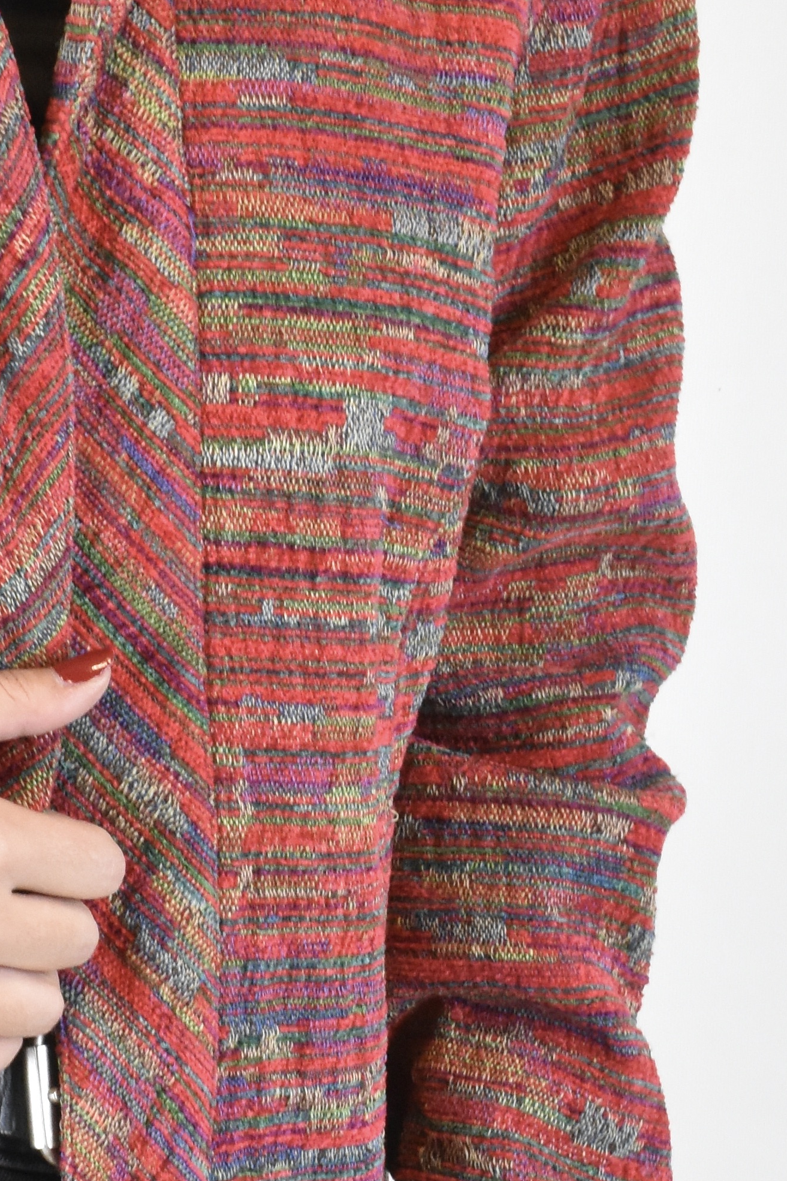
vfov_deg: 15.9
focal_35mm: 128
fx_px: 4196
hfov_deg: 10.5
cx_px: -136
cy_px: 903
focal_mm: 28
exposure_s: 1/30
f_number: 13
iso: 1600
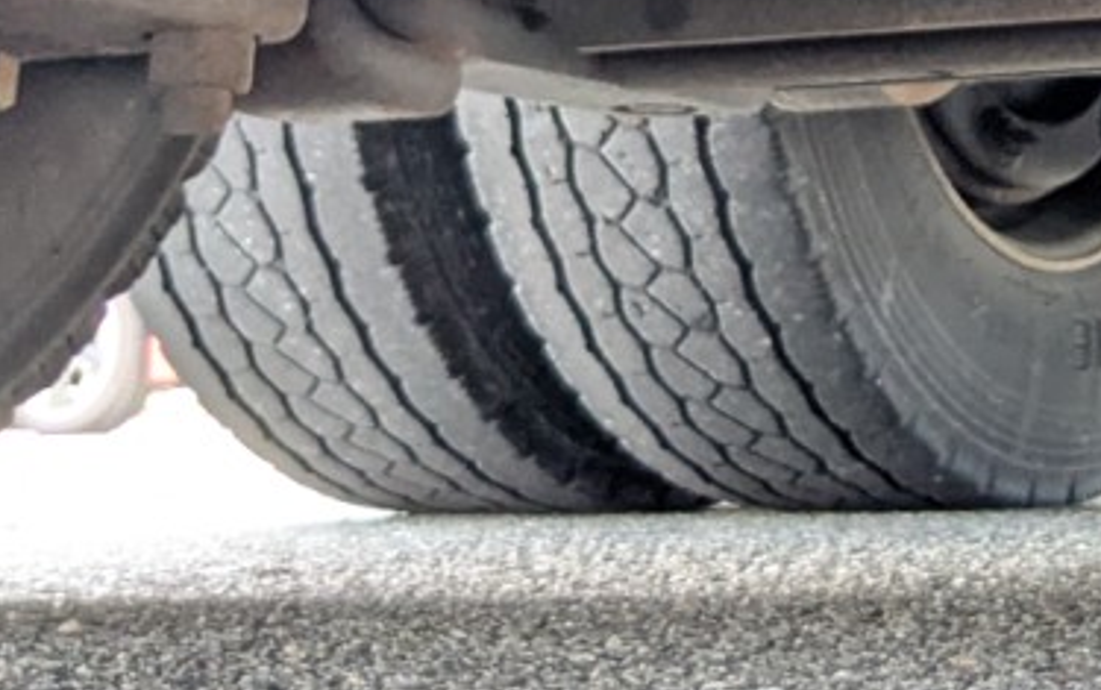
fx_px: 3663
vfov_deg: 9.9
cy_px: -728
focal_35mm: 122
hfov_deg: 16.1
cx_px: 1491
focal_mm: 4.38
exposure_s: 1/99.9
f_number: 1.73
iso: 143
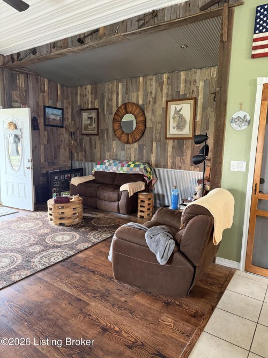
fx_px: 248
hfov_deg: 56.8
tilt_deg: -8.3
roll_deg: -1.6
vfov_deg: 71.6
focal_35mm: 24
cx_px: 134
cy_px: 179
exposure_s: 1/40
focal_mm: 6.76
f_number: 1.78
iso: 800
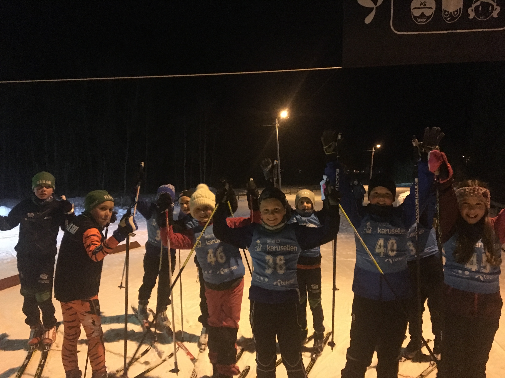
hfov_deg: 61.7
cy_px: 189
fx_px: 423
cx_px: 252
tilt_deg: -3.6
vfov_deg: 48.2
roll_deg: -0.9
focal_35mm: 29
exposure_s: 1/17
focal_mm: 4.15
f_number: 2.2
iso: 800
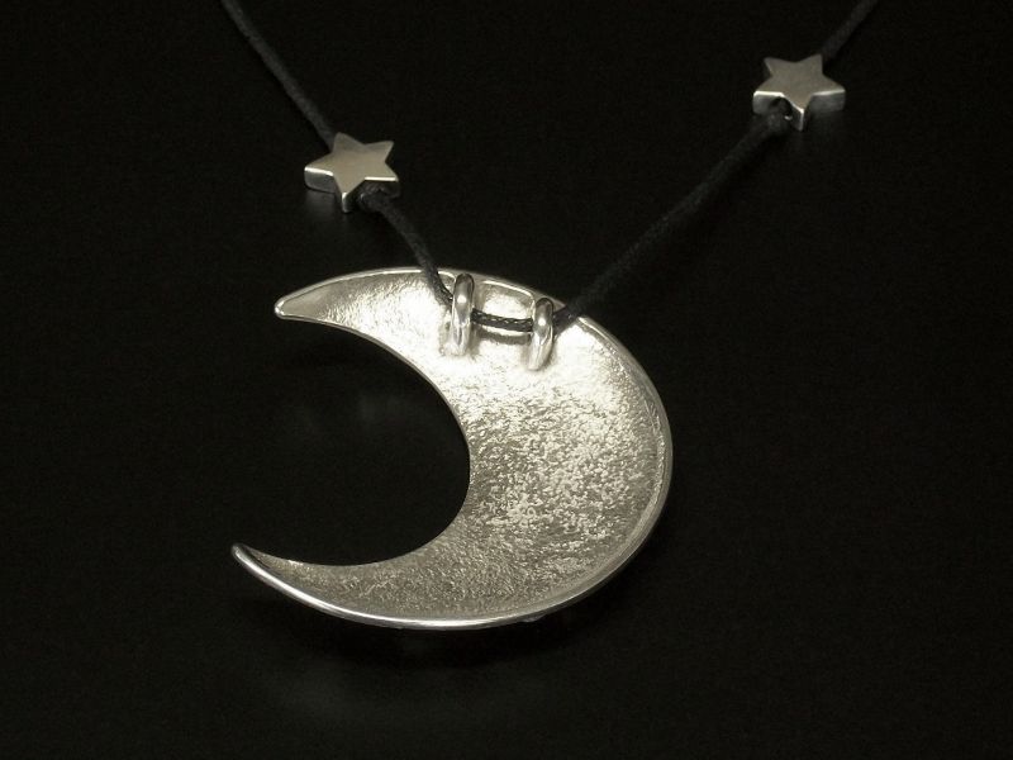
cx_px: 506
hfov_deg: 20.4
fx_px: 2809
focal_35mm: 96
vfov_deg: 15.4
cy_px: 380
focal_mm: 17.1
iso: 220
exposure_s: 1/8
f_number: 5.2
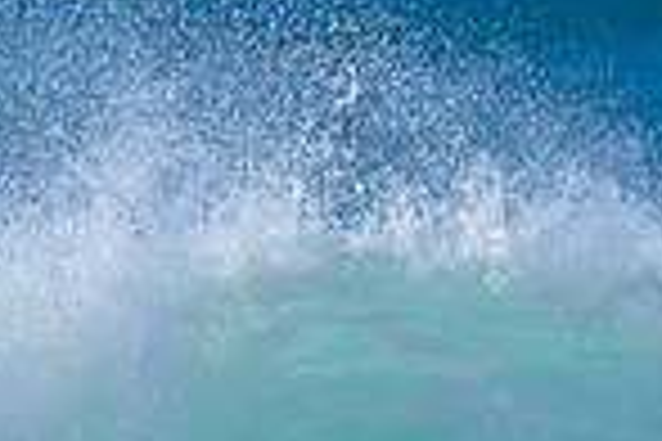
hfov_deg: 0.5
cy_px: 673
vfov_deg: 0.3
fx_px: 72796
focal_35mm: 3959
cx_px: 847
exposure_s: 1/2500
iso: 900
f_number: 11
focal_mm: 1000
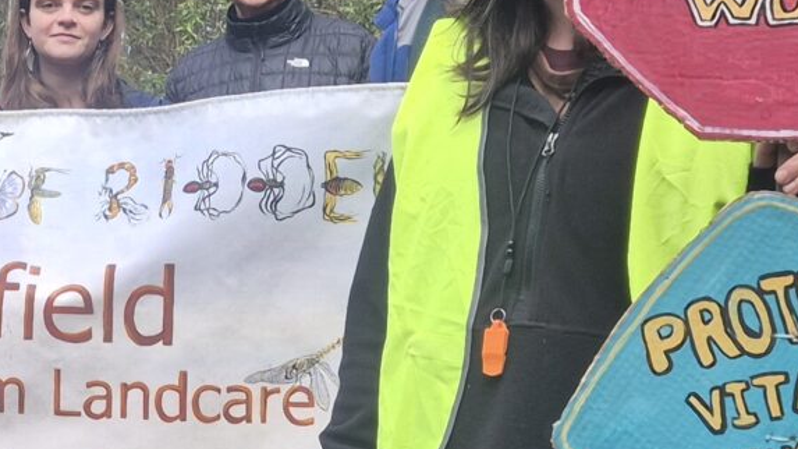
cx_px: -8
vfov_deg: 10.8
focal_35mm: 112
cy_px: 403
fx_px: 2369
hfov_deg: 18.6
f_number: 1.8
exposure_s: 1/344
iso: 25
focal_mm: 5.4
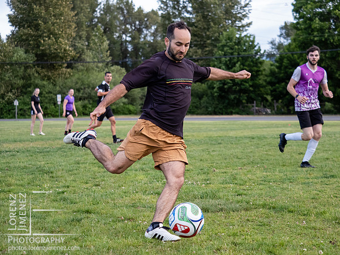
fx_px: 786
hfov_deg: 24.4
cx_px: 170
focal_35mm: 80
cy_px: 128
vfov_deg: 18.4
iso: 1000
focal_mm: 40
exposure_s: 1/1000
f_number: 2.8
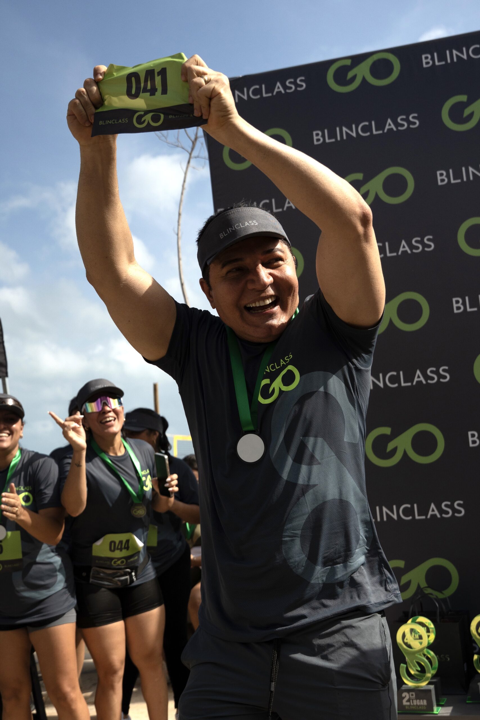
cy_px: 360
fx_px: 860
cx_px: 240
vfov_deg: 45.4
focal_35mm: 43
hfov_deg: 31.2
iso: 400
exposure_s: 1/8000
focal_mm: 29.2
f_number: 3.5
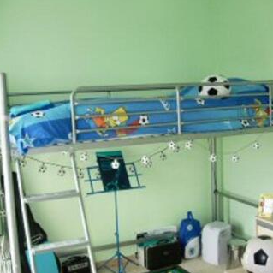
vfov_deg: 36.8
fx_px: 410
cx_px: 136
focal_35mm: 46
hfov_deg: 36.8
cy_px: 142
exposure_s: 1/57
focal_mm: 7.8
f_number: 2.8
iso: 79
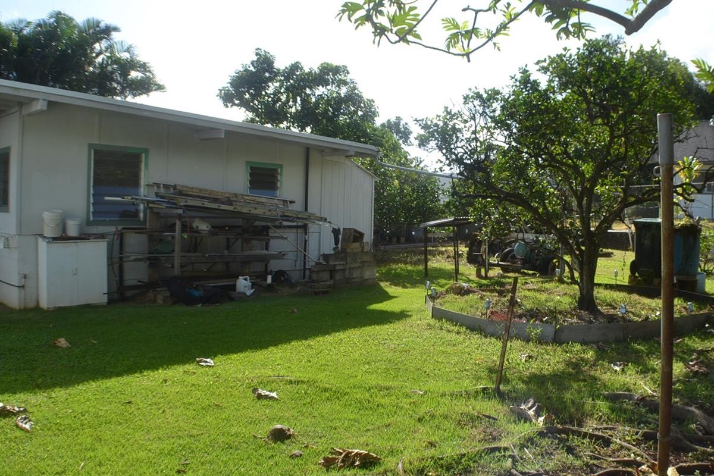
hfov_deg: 48.0
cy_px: 215
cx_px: 452
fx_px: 793
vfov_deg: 33.4
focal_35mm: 40
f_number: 7.1
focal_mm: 20
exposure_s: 1/200
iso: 100
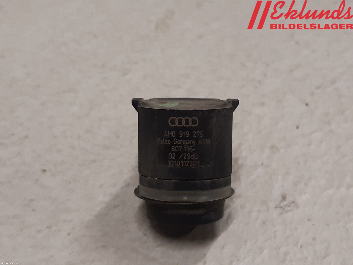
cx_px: 176
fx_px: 265
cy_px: 132
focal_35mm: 26
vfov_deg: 53.1
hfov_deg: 67.3
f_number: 1.7
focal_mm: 3.93
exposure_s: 1/50
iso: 125
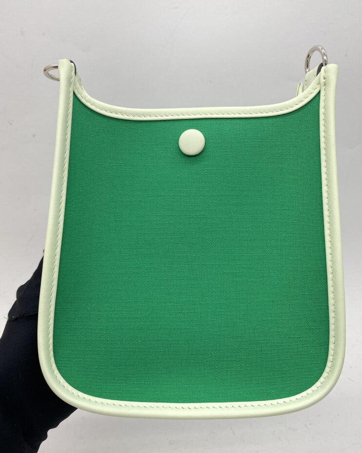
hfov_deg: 51.5
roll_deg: -0.1
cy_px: 236
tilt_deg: -28.7
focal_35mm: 28
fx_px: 375
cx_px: 180
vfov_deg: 62.2
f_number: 1.8
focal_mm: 4.25
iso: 32
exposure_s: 1/113
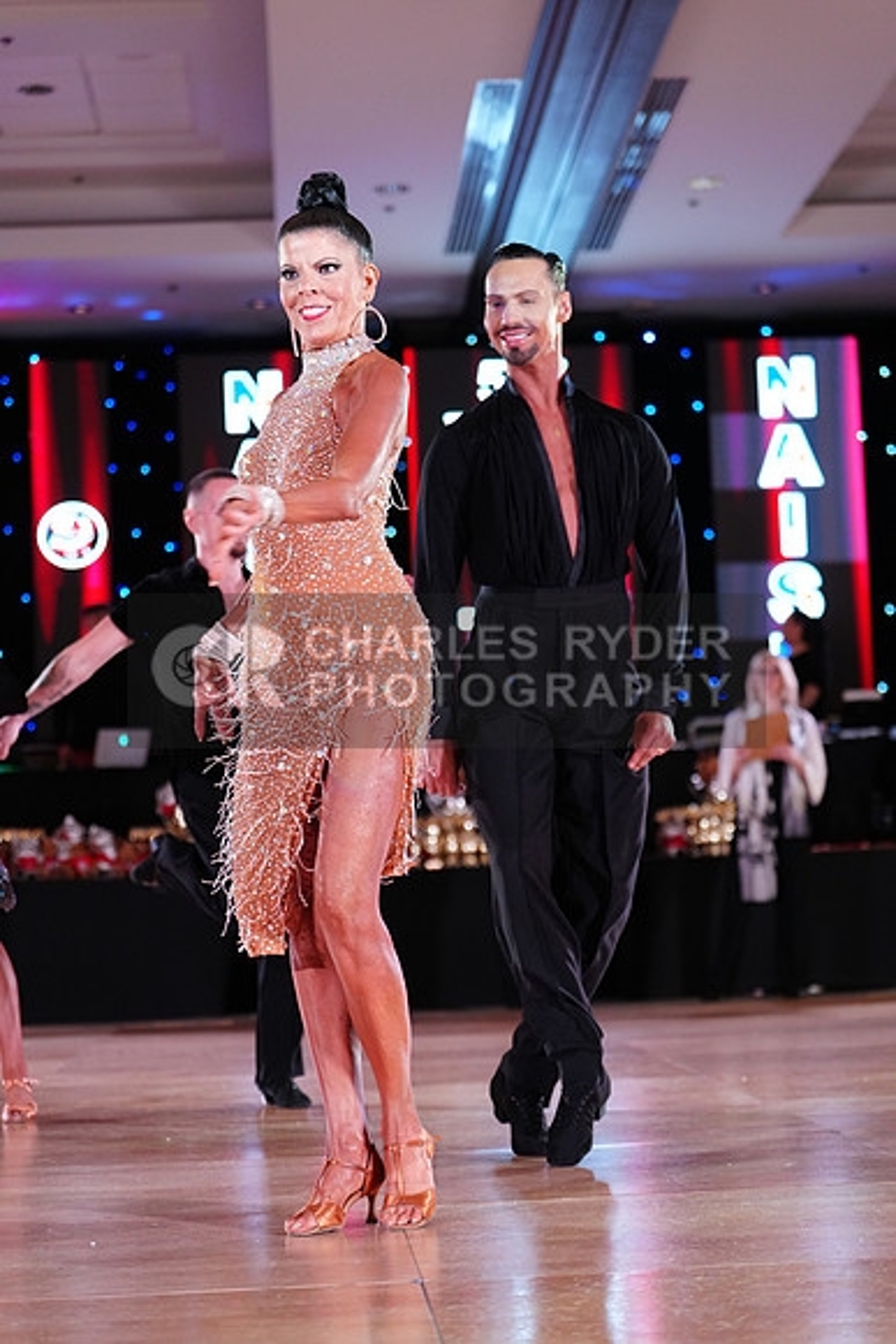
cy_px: 672
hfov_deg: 19.5
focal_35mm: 70
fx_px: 2612
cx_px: 448
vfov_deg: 28.8
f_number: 2.8
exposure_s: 1/320
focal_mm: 70
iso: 2500
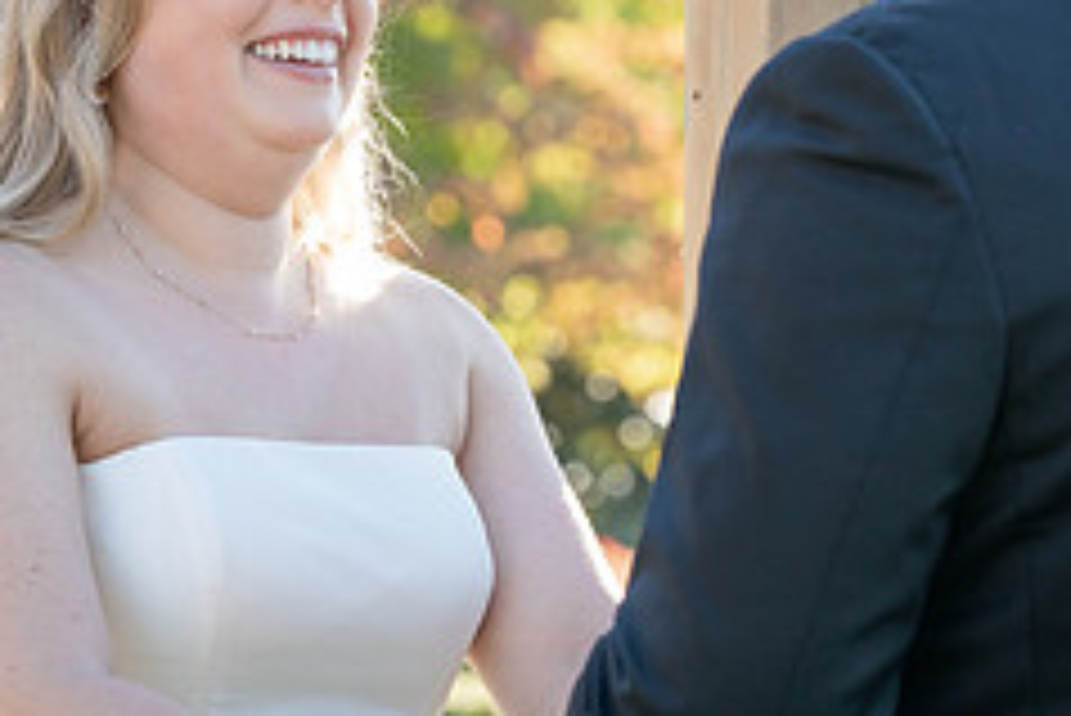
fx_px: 8722
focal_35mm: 293
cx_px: 651
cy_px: 160
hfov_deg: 7.0
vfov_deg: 4.7
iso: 500
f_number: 5.6
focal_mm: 111
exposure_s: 1/250
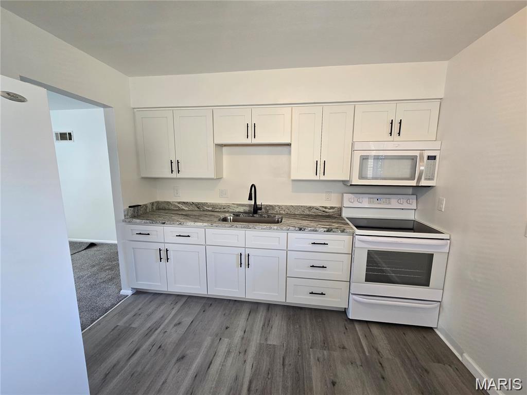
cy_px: 198
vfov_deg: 89.9
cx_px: 264
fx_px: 198
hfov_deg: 106.2
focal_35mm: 13
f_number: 2.2
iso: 160
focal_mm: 2.2
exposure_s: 1/60
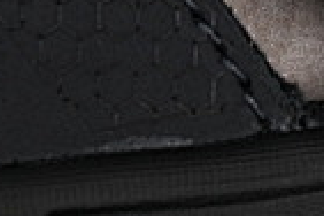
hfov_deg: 3.6
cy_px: -271
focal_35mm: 575
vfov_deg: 2.4
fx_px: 5175
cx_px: 581
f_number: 6.3
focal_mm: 50
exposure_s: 1/50
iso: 160
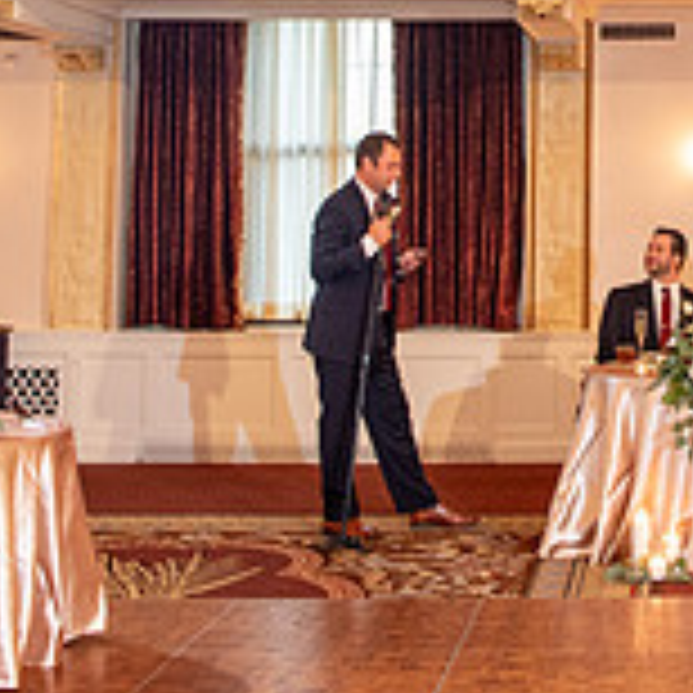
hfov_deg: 19.7
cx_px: 717
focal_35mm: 85
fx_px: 1925
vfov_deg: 19.4
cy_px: -93
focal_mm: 24
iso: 1600
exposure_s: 1/100
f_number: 2.8
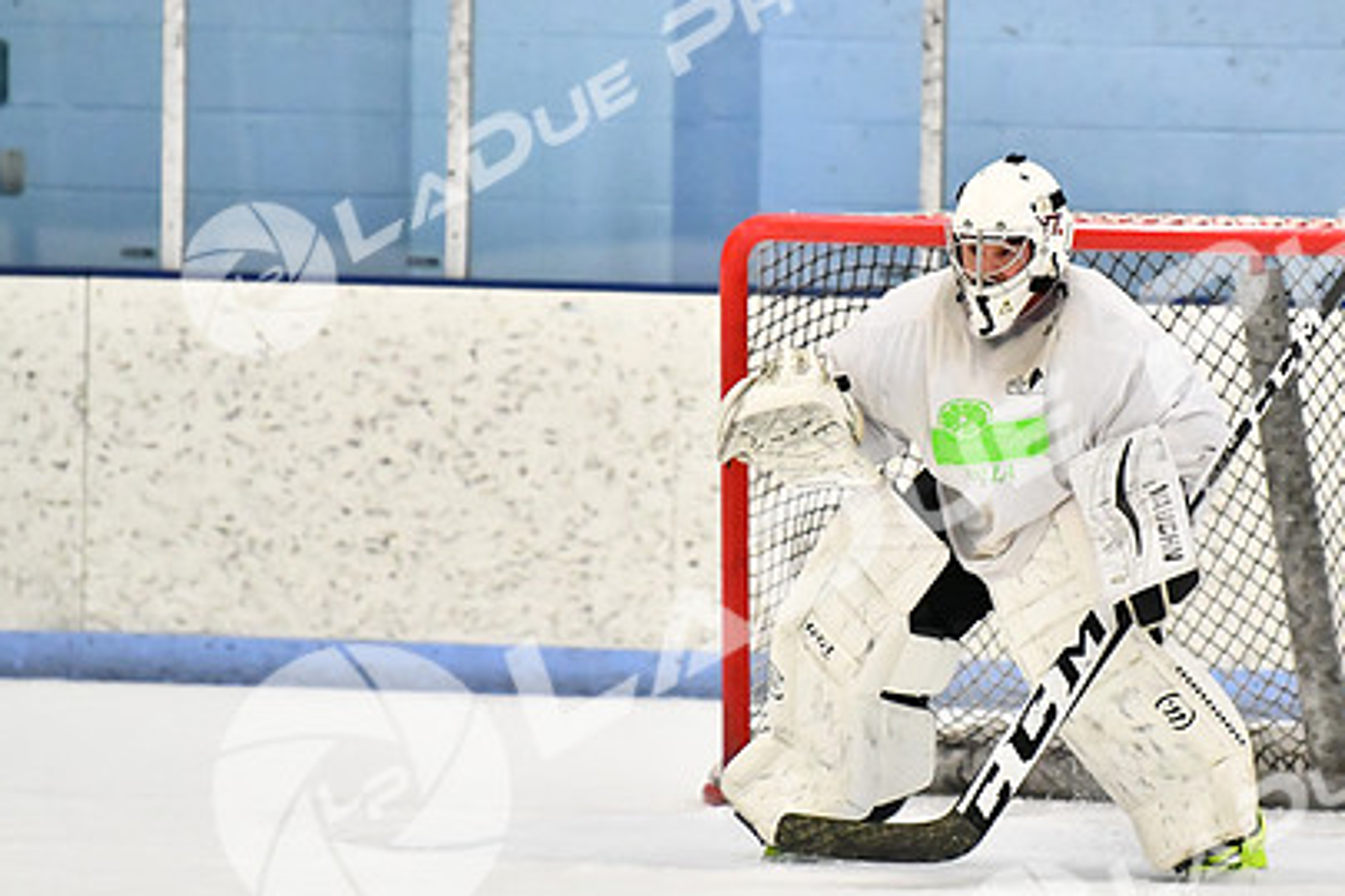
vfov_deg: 3.4
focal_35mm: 408
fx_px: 15242
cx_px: 950
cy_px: 453
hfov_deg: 5.1
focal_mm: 190
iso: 6400
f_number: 3.2
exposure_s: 1/1250
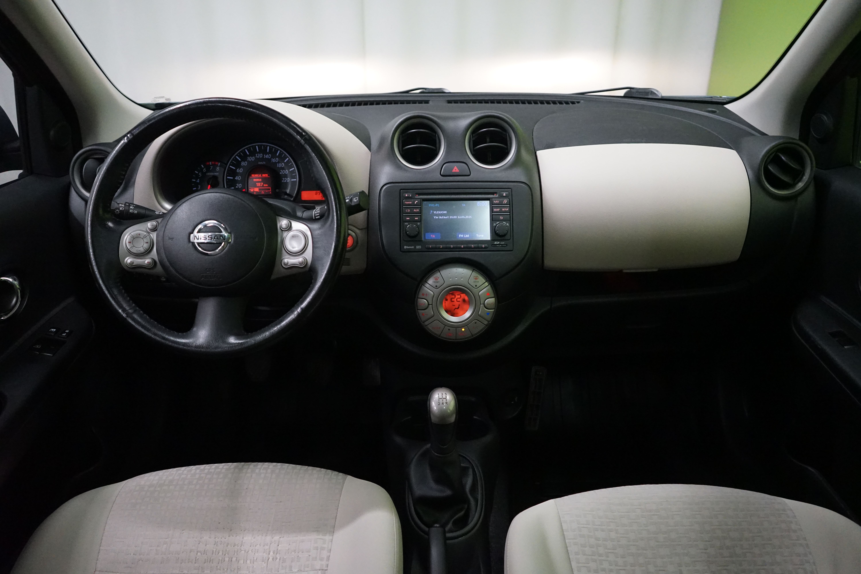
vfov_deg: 46.4
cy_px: 287
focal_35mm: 28
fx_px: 670
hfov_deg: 65.5
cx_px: 430
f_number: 3.5
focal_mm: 28
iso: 5000
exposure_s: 1/160
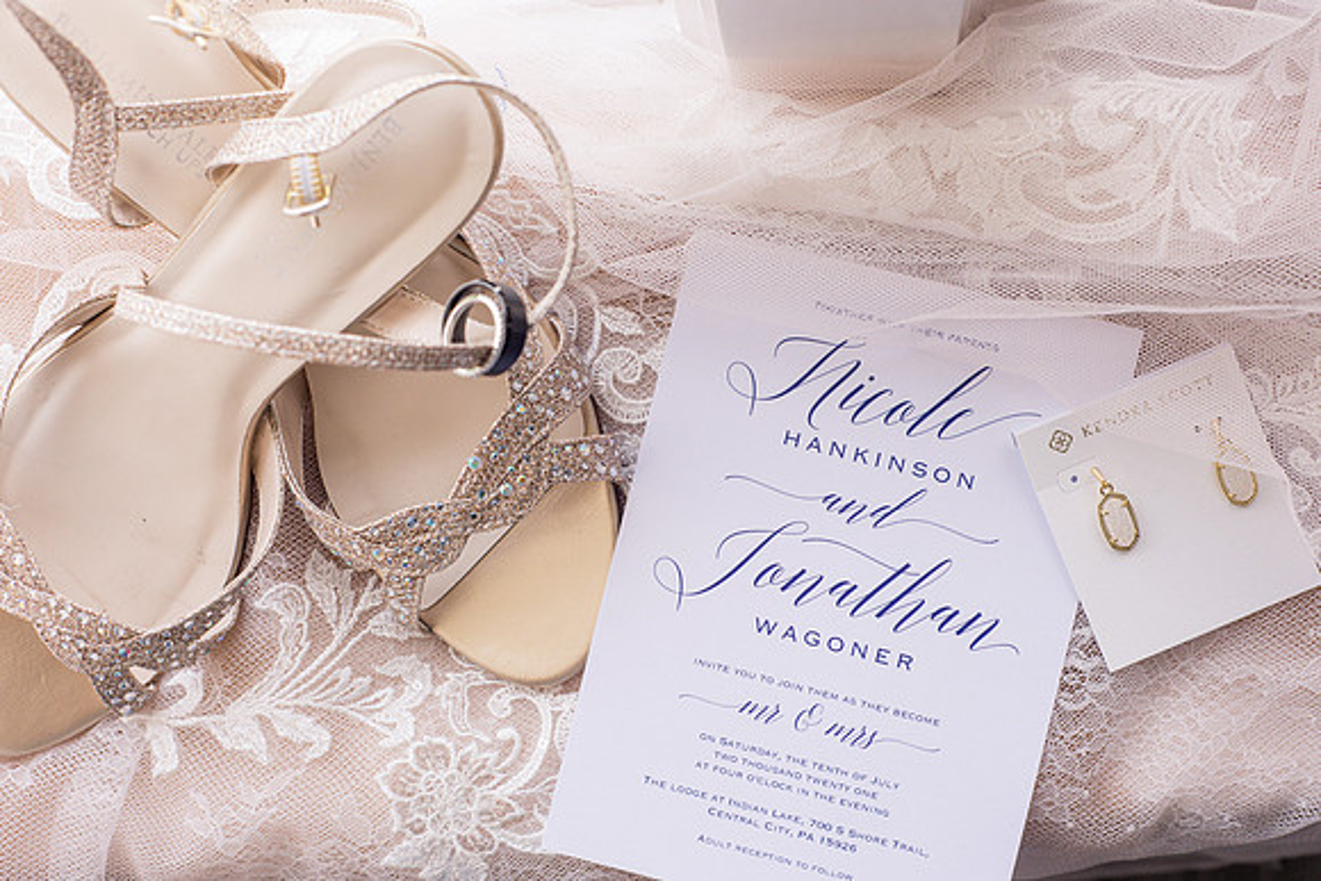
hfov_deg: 39.6
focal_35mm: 50
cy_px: 440
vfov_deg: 27.0
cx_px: 660
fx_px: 1835
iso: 500
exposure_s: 1/200
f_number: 5.6
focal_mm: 50
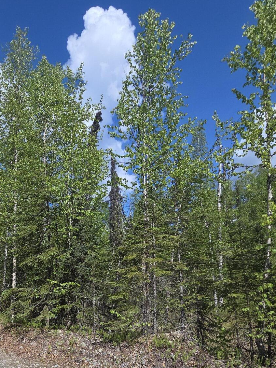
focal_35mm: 23
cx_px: 73
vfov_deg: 69.9
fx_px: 244
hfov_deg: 56.3
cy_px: 267
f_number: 2.2
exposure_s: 1/2134
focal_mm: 2.2
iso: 50
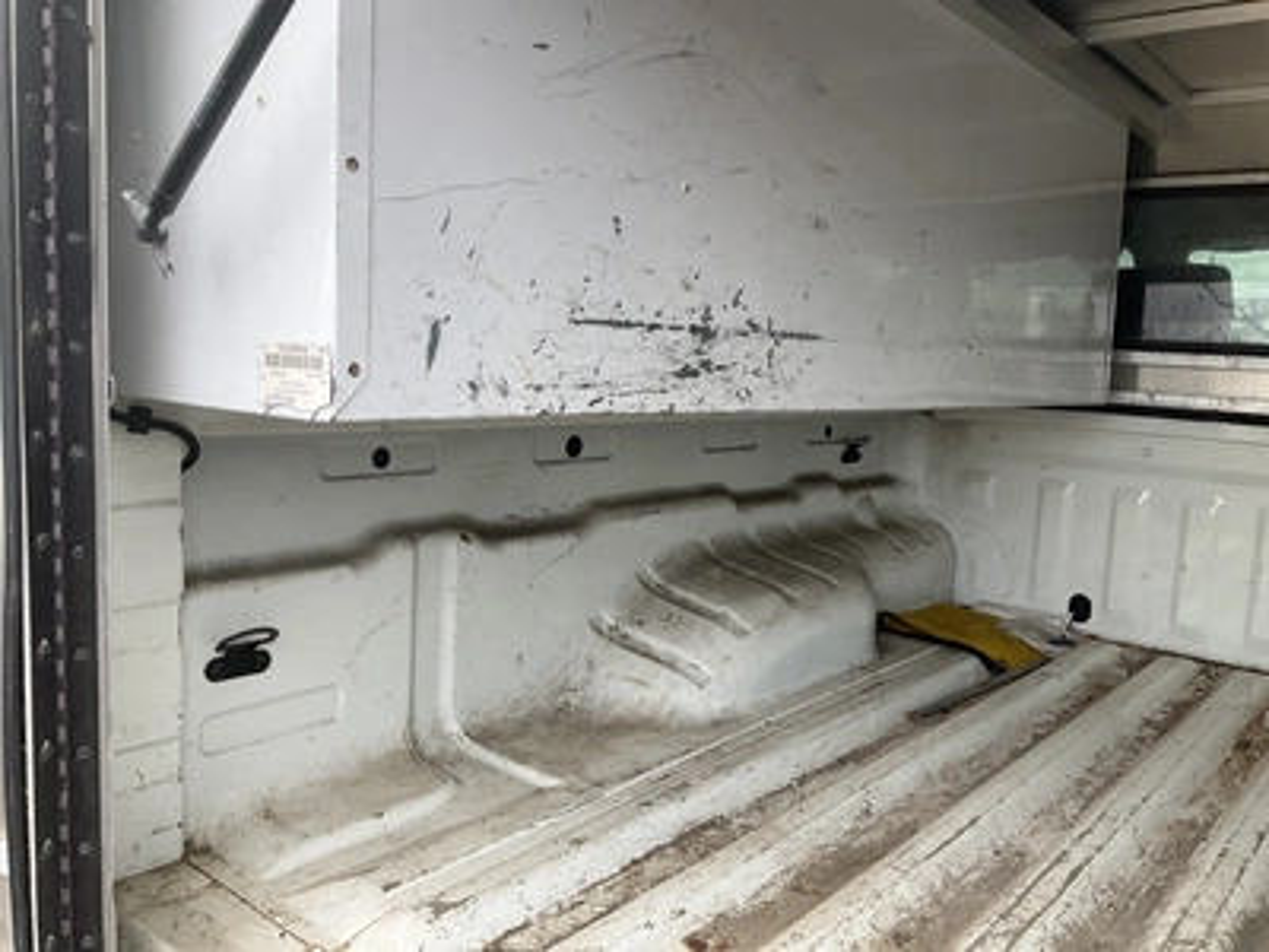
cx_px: 634
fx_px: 1063
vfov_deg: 48.2
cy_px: 476
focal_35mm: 29
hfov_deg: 61.7
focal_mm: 3
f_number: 1.8
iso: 25
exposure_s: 1/360
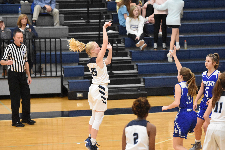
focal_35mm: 195
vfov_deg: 7.0
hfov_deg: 10.5
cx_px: 112
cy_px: 75
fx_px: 1219
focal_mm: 130
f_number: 2.8
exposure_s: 1/800
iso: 8000
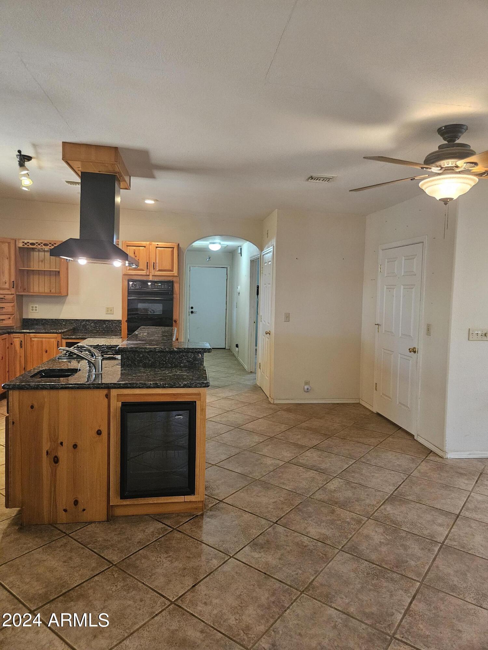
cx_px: 244
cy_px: 325
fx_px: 432
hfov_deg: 58.9
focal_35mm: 23
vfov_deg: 73.9
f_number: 1.8
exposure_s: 1/120
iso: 500
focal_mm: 5.4
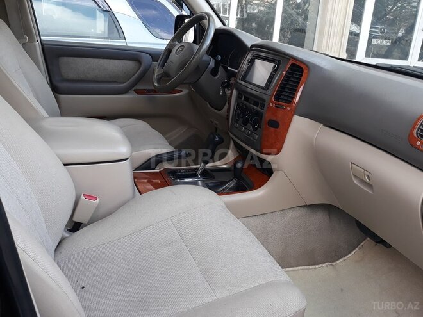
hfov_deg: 65.3
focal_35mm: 27
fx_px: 330
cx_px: 212
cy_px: 158
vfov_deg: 51.4
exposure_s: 1/100
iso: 50
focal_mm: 3.71
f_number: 1.7
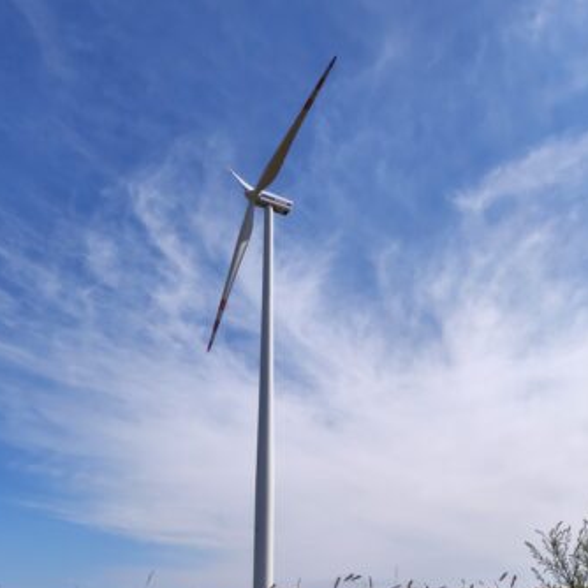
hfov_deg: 49.7
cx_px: 264
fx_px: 634
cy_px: 342
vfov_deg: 49.5
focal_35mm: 33
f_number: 1.79
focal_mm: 4.7
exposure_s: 1/905
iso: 50
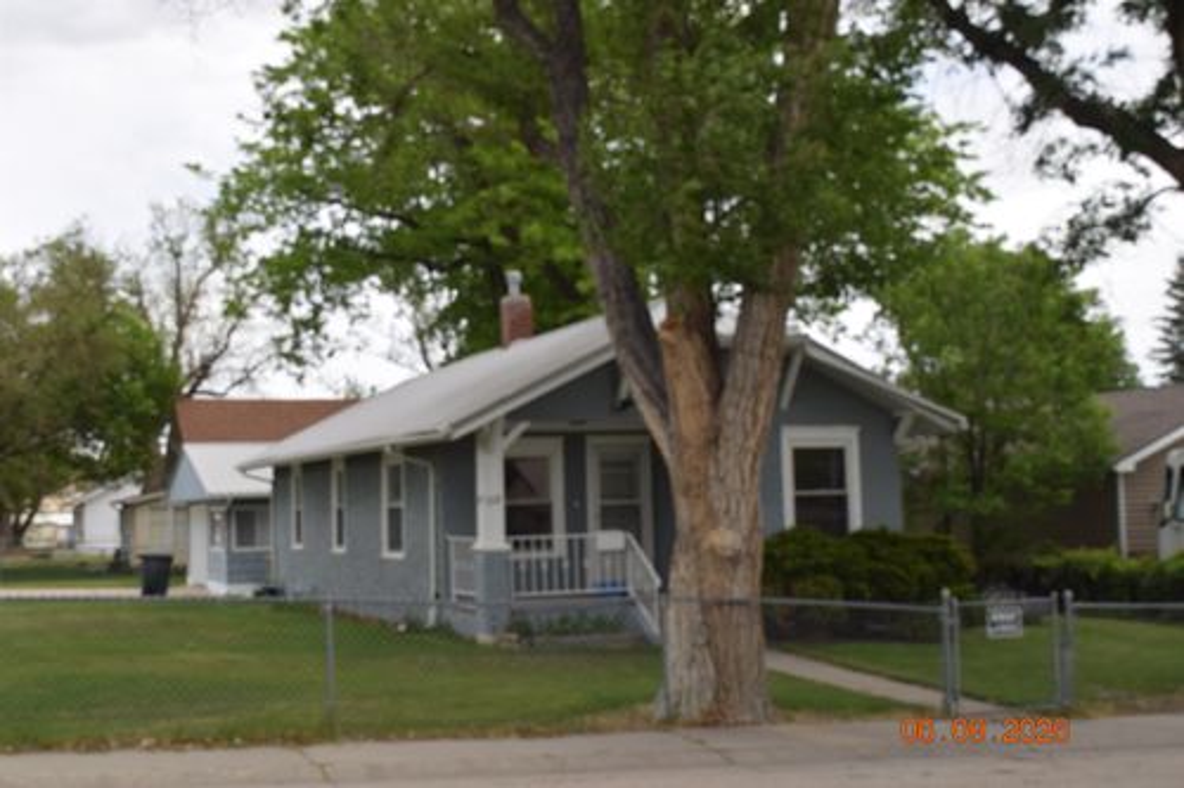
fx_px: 1479
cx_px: 592
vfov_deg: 29.8
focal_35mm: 45
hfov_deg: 43.6
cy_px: 394
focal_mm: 30
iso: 100
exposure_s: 1/200
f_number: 9
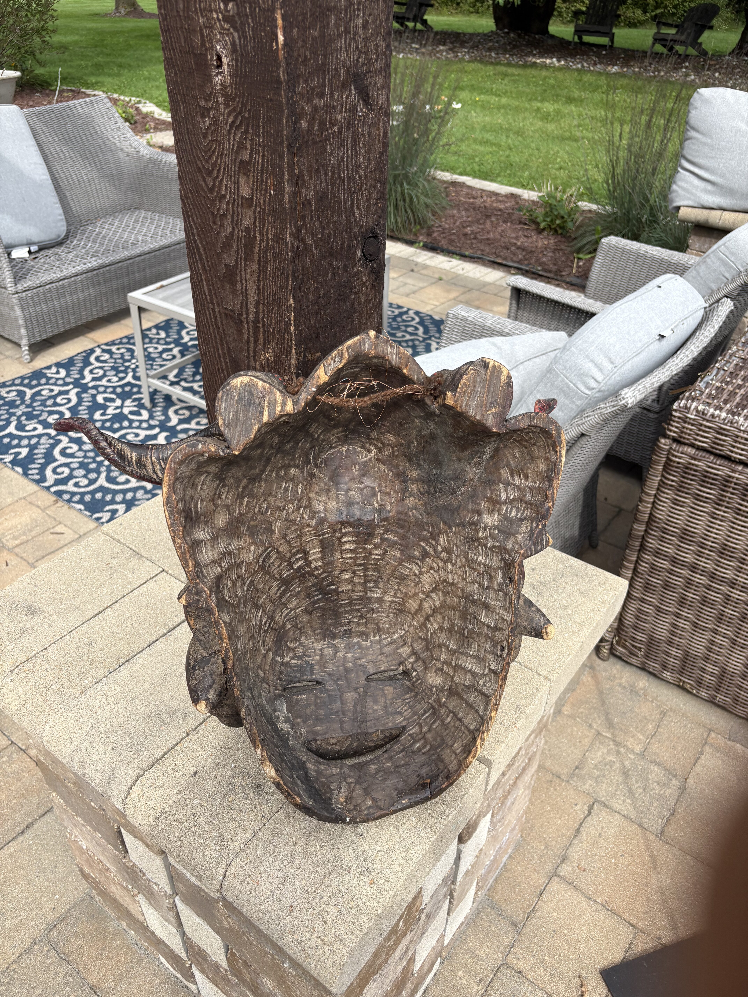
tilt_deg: -34.8
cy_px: 498
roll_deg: -2.1
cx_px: 374
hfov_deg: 53.1
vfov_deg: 67.3
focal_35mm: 26
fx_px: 749
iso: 50
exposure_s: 1/945
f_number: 1.6
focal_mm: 5.96
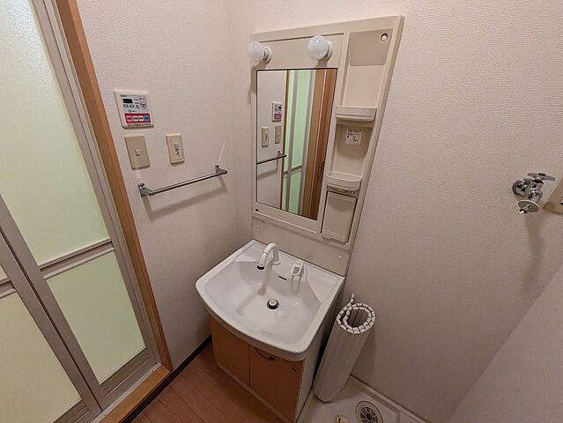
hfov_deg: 102.0
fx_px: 228
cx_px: 282
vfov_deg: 85.7
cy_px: 212
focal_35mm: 14
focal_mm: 1.83
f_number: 2.2
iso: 187
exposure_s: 1/120
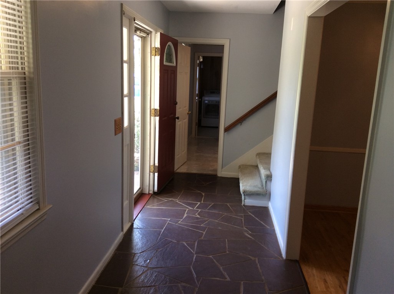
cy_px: 147
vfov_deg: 42.8
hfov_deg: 55.4
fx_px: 375
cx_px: 197
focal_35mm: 33
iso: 40
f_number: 2.4
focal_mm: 3.3
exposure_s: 1/40
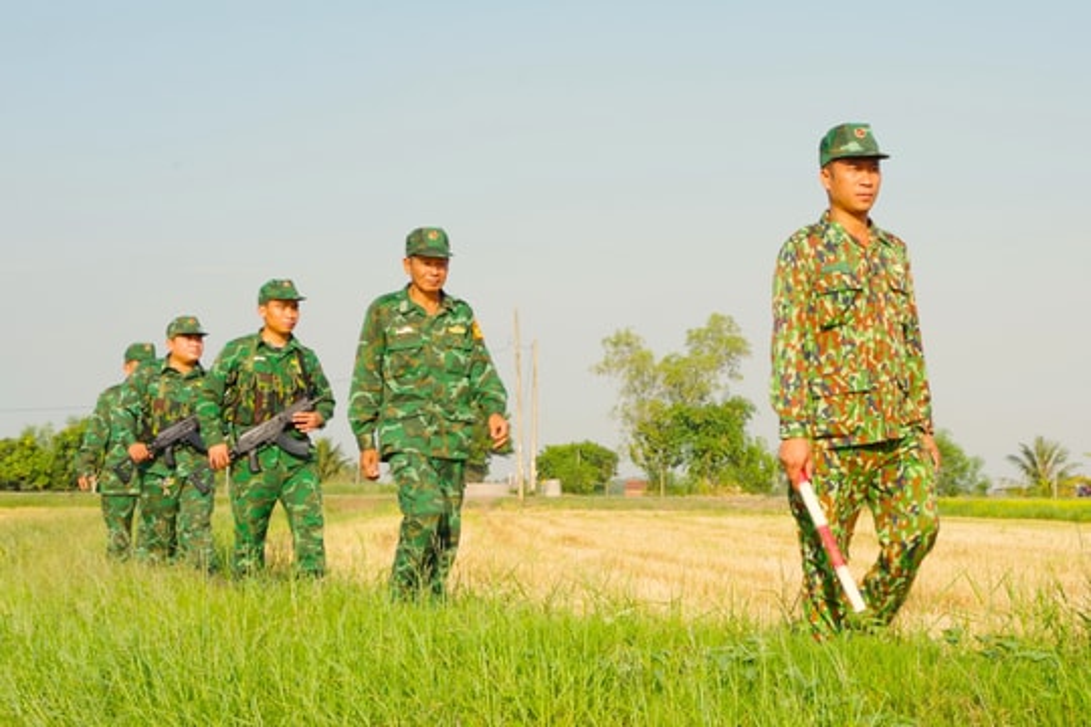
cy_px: 364
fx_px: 1394
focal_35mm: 46
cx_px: 546
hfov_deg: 42.7
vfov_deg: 29.2
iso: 200
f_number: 13
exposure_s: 1/100
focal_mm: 31
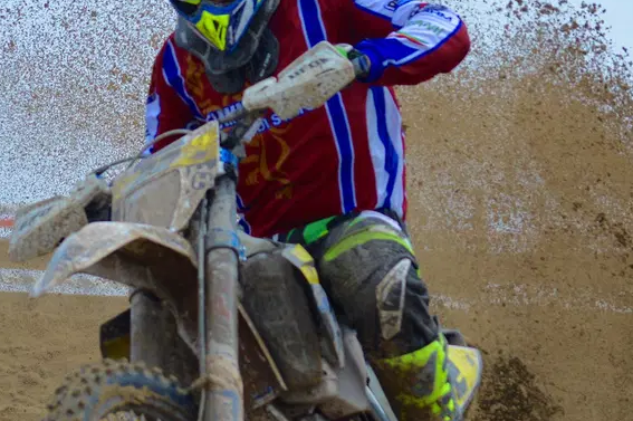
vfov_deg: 4.7
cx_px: 268
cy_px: 251
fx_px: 5130
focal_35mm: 292
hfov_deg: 7.1
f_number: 5
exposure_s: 1/1250
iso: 400
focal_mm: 92
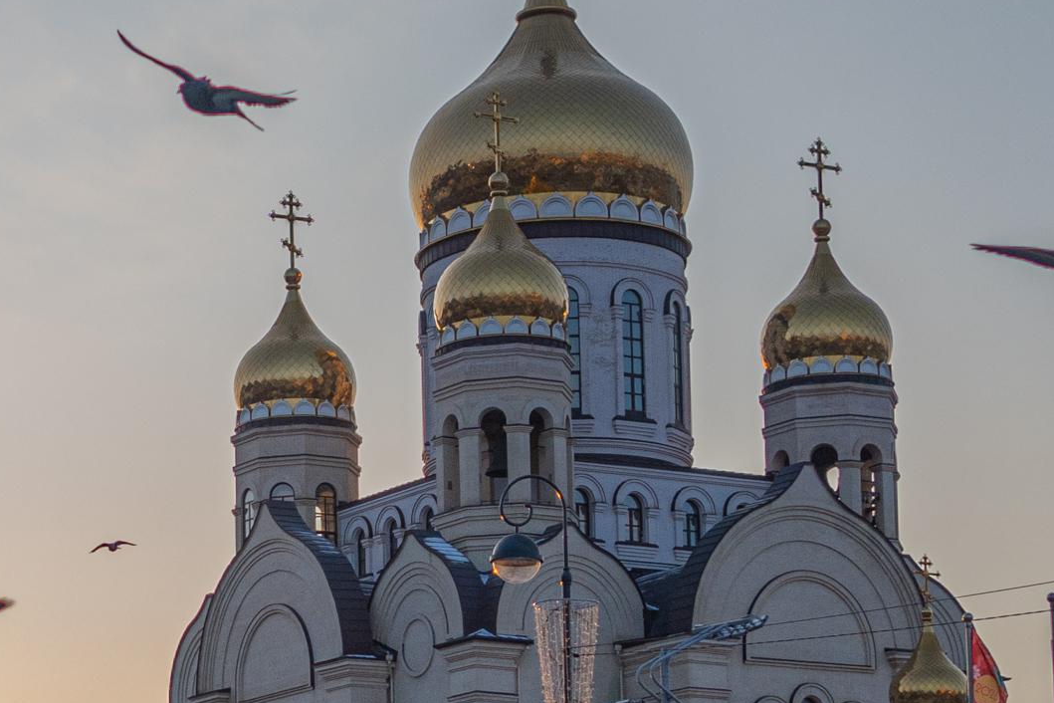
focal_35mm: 114
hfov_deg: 17.5
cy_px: 751
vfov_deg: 11.9
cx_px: -43
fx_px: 3337
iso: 320
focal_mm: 24
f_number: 2
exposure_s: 1/4000
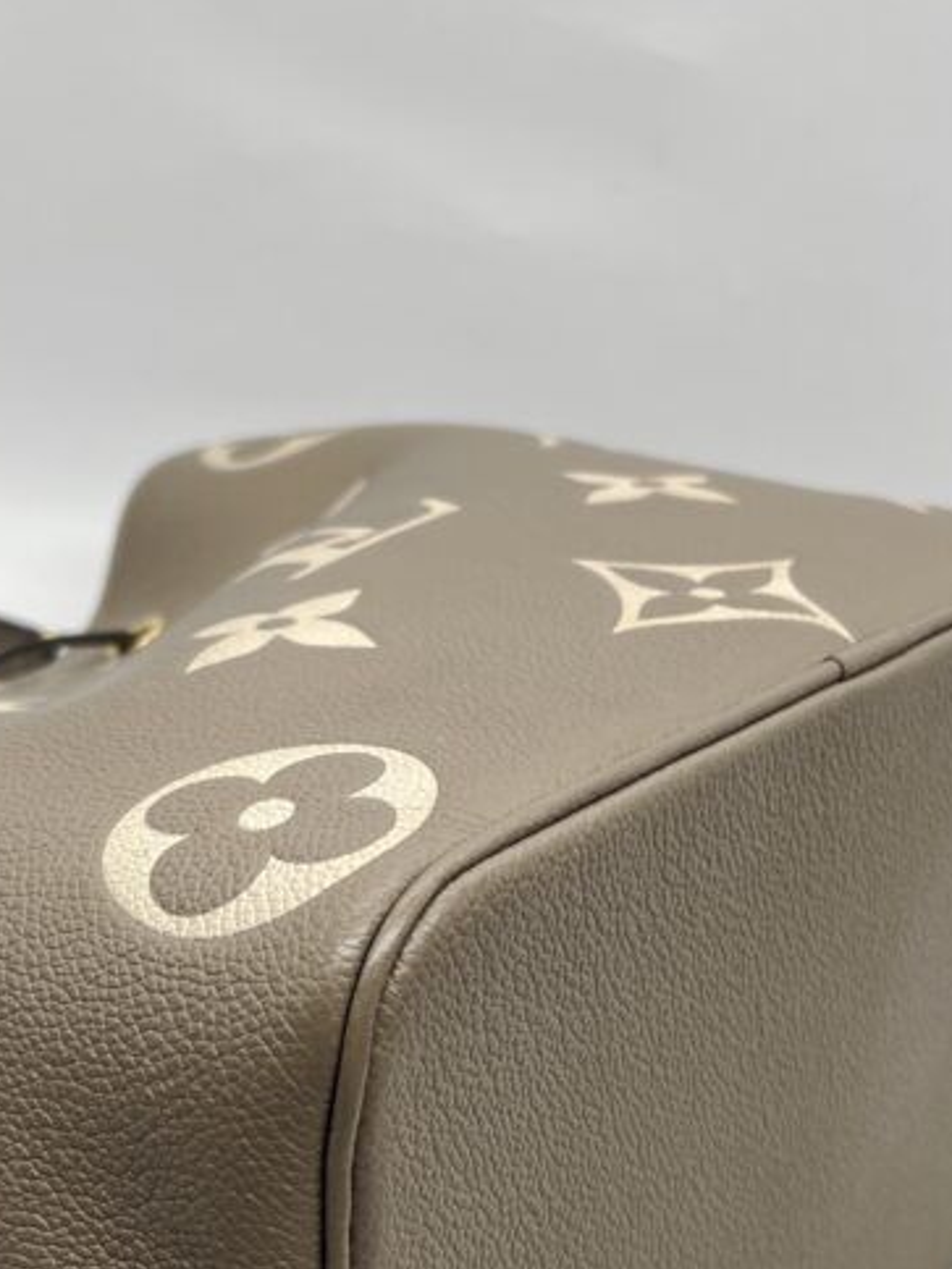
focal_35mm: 55
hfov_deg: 26.5
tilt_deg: -34.0
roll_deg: -13.1
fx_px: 2017
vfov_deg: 34.3
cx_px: 383
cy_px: 936
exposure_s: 1/139
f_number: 1.5
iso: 32
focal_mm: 5.7
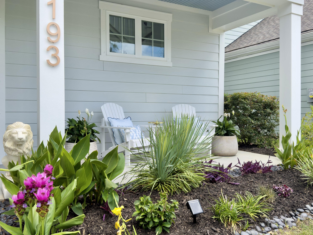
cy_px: 118
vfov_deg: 42.9
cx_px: 156
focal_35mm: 33
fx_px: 298
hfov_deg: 55.4
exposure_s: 1/1400
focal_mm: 6.76
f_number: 1.8
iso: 64
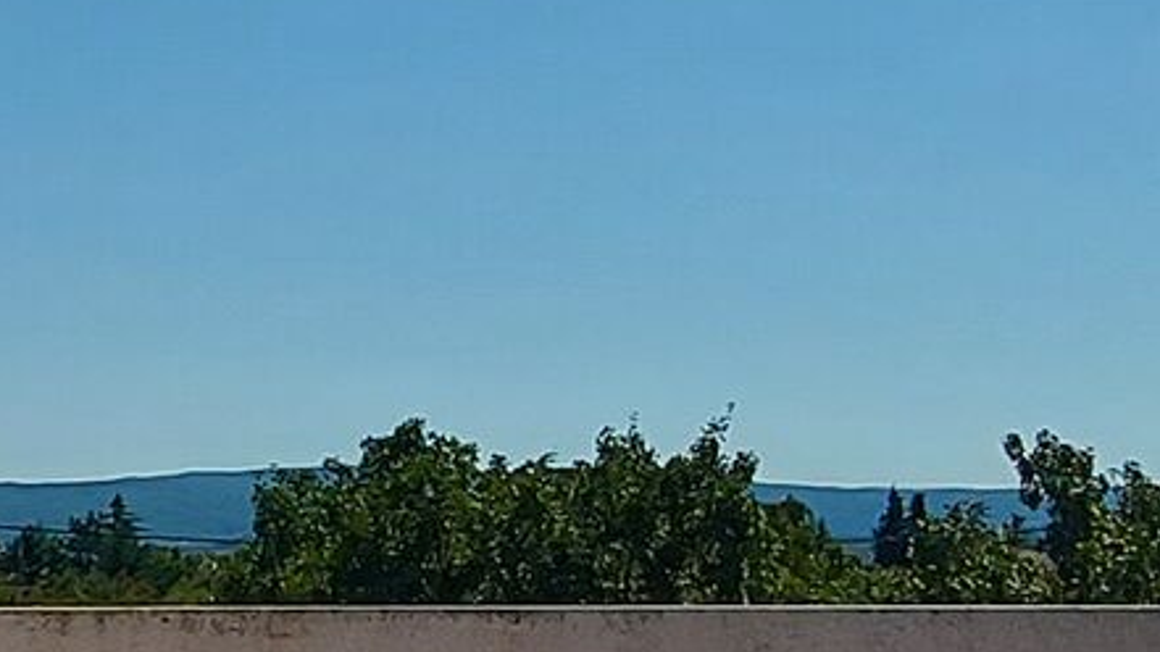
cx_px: 95
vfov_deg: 13.4
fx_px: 2768
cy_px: 116
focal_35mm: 90
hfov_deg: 23.0
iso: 50
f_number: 2.2
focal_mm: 1.74
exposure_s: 1/4117
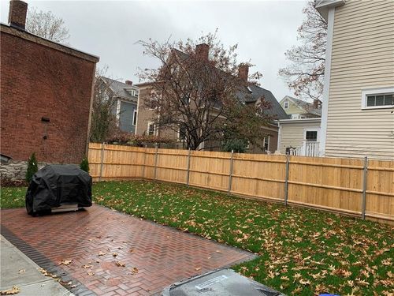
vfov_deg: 53.1
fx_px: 296
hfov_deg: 67.3
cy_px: 148
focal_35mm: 26
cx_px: 197
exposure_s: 1/360
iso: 25
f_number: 1.8
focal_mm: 4.25
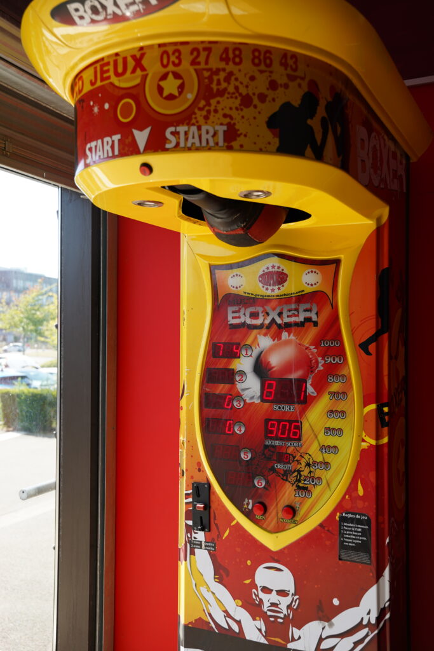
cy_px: 326
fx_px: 683
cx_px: 217
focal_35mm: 38
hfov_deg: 35.2
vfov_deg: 50.9
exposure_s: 1/160
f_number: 4
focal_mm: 37.8
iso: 100
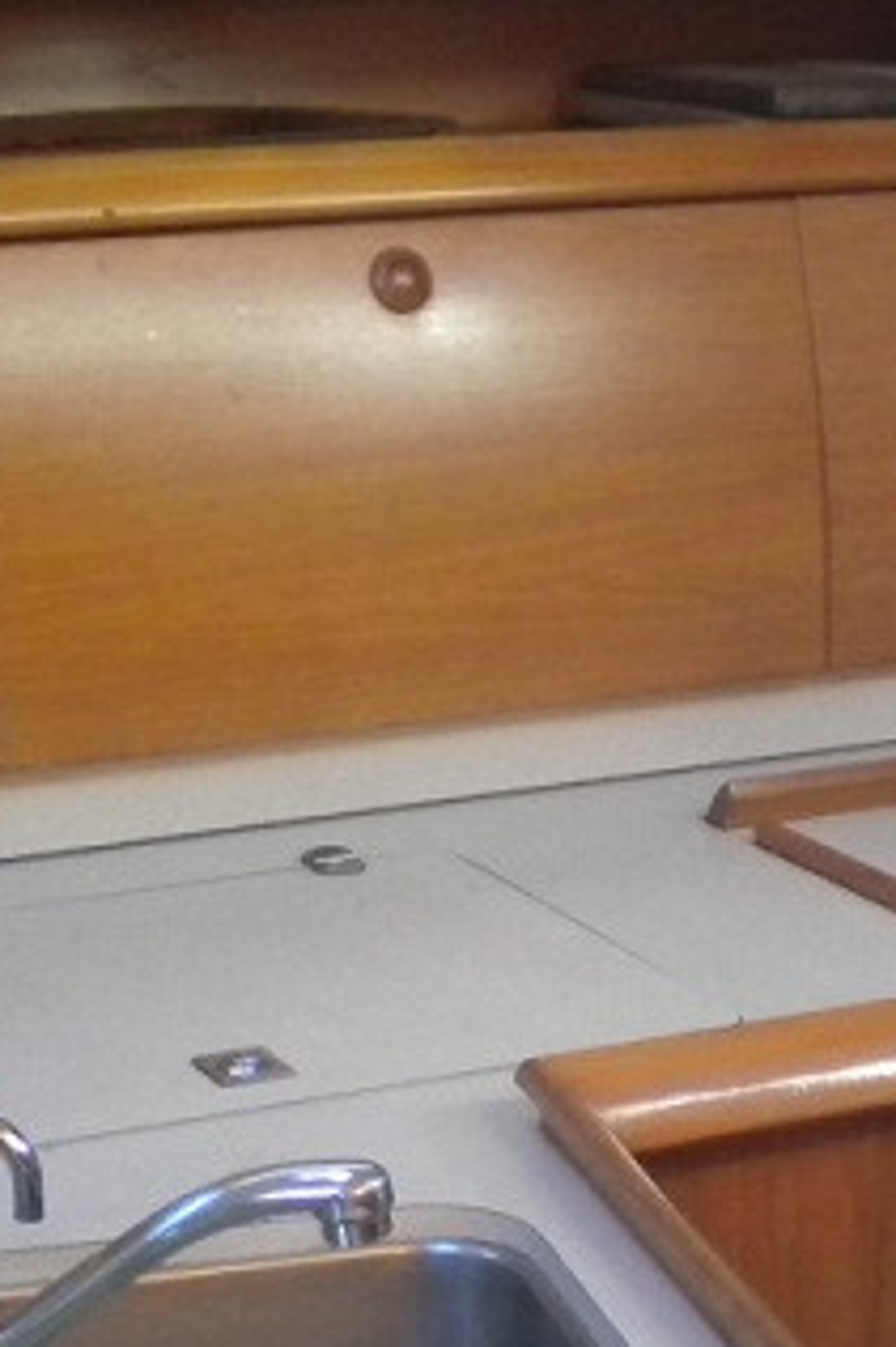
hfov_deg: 14.8
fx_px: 3438
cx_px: 620
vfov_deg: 21.7
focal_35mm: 92
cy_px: 1164
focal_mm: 6.3
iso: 400
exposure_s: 1/44
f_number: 3.1
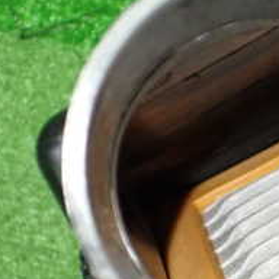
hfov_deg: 19.7
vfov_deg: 20.7
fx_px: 757
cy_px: 218
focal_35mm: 83
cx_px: 334
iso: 800
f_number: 2.3
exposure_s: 1/100
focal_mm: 5.4
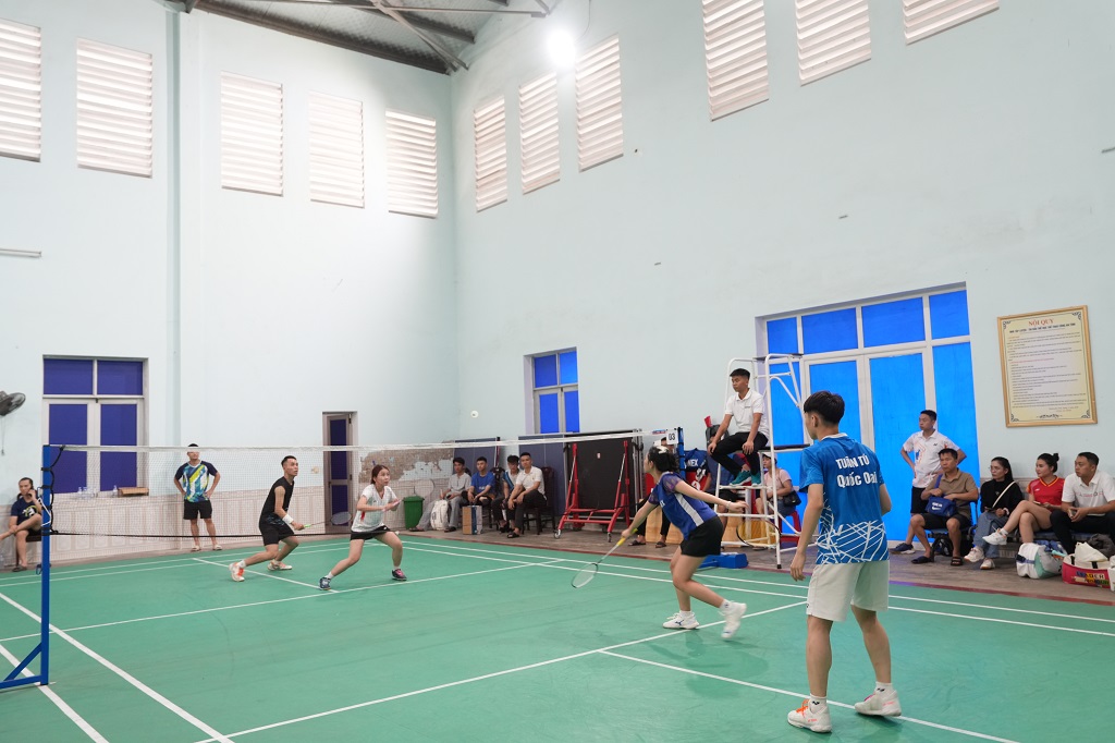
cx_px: 558
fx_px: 898
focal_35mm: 29
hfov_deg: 63.7
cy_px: 372
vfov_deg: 44.9
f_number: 3.5
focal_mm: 29
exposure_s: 1/100
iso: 1000
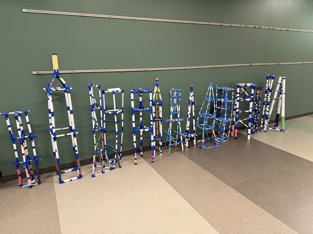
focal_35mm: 24
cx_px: 156
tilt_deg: -15.7
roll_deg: +0.5
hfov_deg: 71.6
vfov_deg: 56.8
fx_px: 217
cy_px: 117
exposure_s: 1/60
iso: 320
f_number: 1.78
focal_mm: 6.76
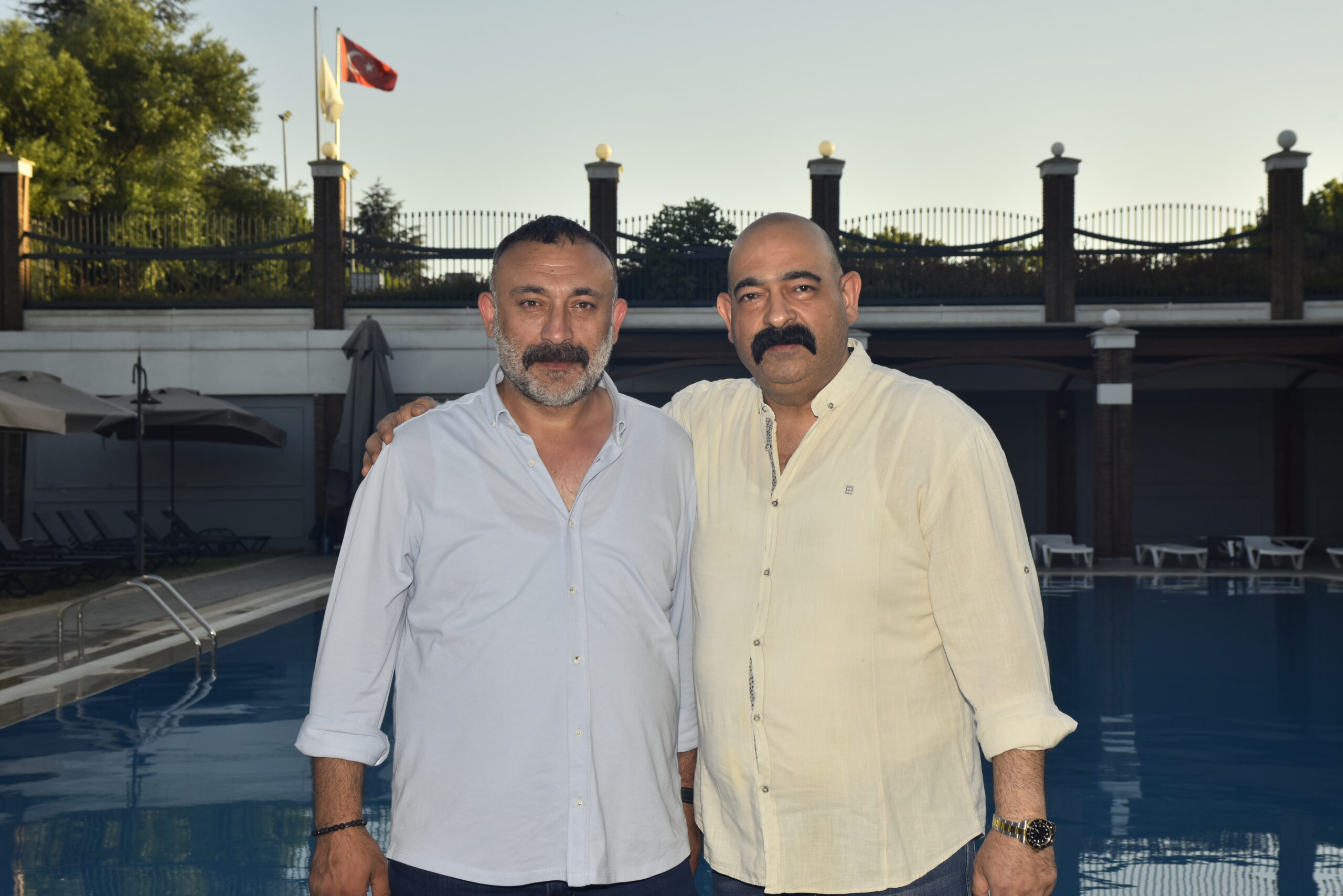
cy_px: 448
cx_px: 672
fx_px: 2090
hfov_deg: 35.6
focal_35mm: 56
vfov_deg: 24.2
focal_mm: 56
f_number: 9
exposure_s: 1/320
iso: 320
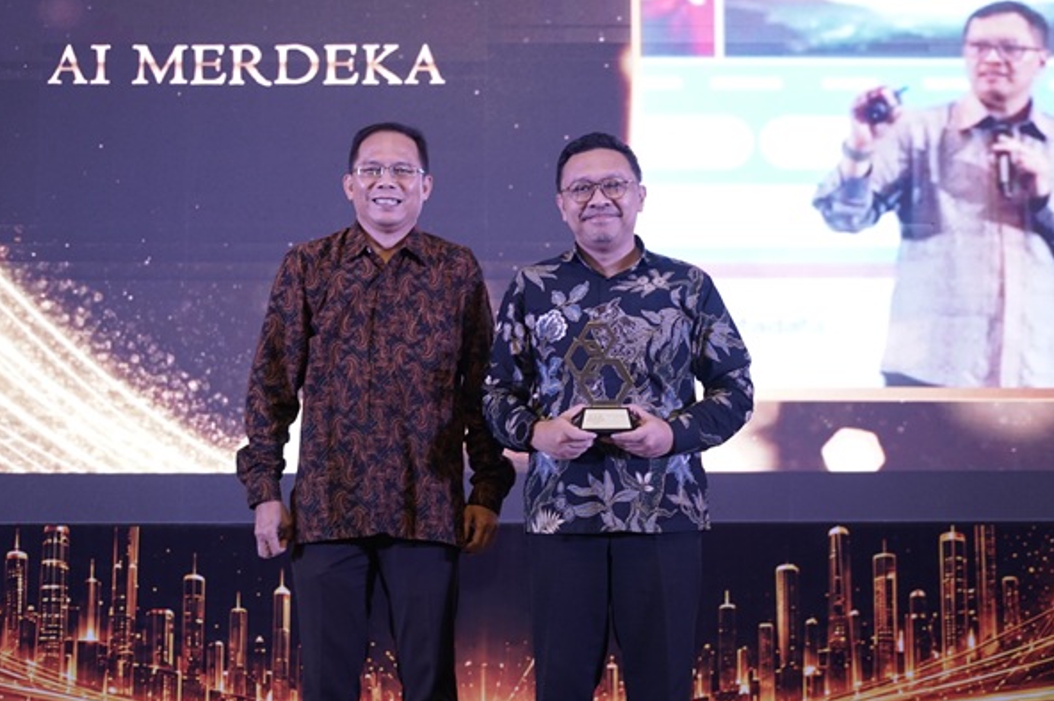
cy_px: 349
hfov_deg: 28.1
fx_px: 2107
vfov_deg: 18.9
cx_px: 525
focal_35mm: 72
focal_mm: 71
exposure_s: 1/60
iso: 1250
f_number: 4
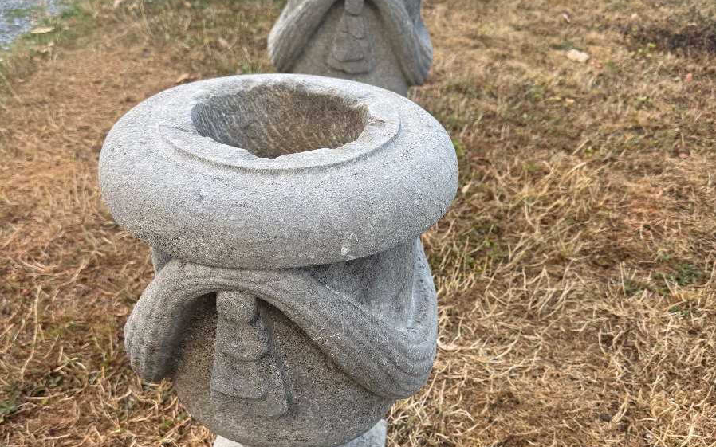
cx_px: 358
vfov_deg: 36.9
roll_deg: -2.4
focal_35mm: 34
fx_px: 663
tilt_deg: -34.8
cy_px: 296
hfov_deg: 56.7
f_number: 1.78
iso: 80
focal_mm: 6.76
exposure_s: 1/315
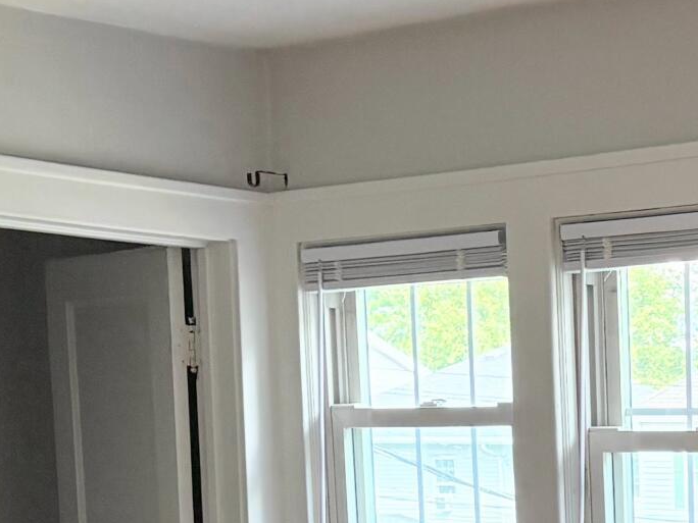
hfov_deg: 16.1
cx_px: 971
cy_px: 890
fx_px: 2299
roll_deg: -0.5
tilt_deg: -10.2
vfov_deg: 12.1
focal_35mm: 114
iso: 125
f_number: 1.6
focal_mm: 5.96
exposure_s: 1/127
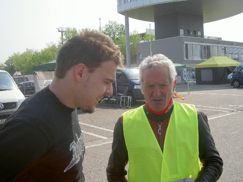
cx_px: 122
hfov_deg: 47.9
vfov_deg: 36.8
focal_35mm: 39
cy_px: 91
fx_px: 274
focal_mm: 8
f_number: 4.7
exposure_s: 1/400
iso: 100
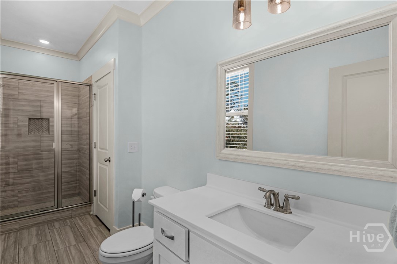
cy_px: 132
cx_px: 198
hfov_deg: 95.0
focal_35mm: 16
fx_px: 182
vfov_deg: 72.0
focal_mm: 11
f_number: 7.1
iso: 100
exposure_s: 1/8
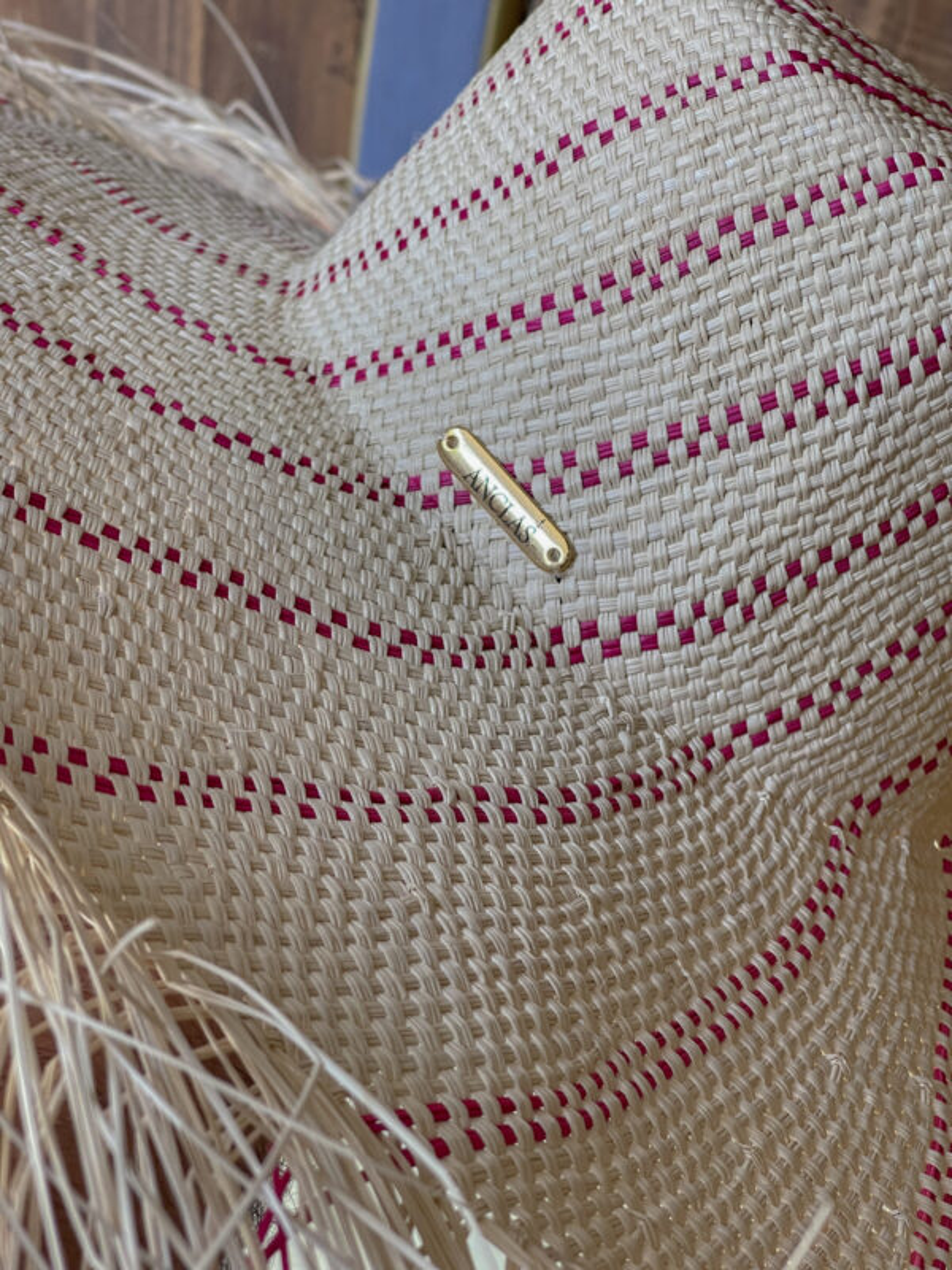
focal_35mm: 64
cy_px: 635
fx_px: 2347
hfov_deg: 22.9
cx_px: 476
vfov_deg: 30.3
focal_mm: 7.5
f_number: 2.2
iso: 80
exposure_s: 1/120
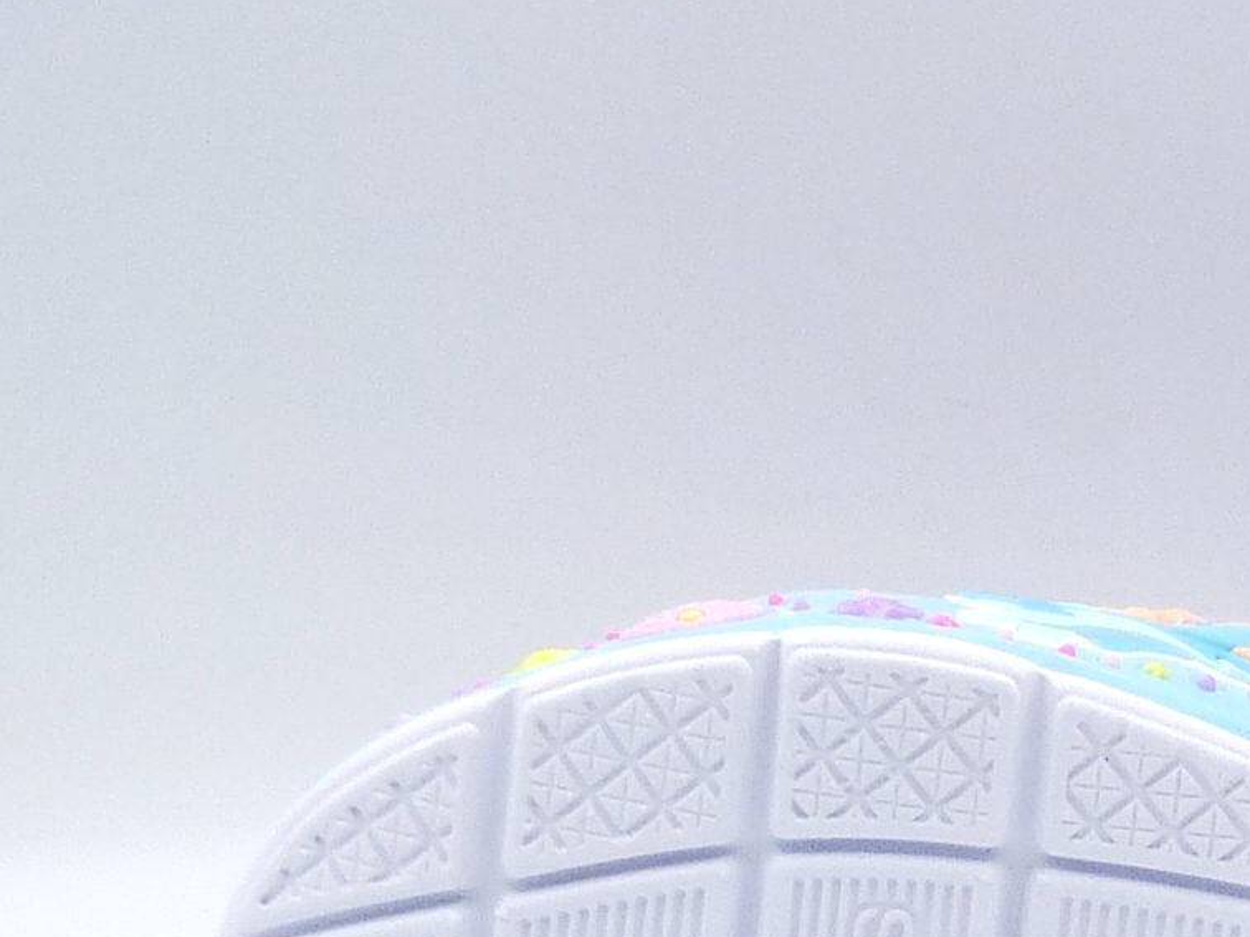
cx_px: 1190
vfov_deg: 13.5
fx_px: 3900
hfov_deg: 17.8
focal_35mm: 108
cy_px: 920
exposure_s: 1/250
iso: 100
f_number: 5
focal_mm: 5.1
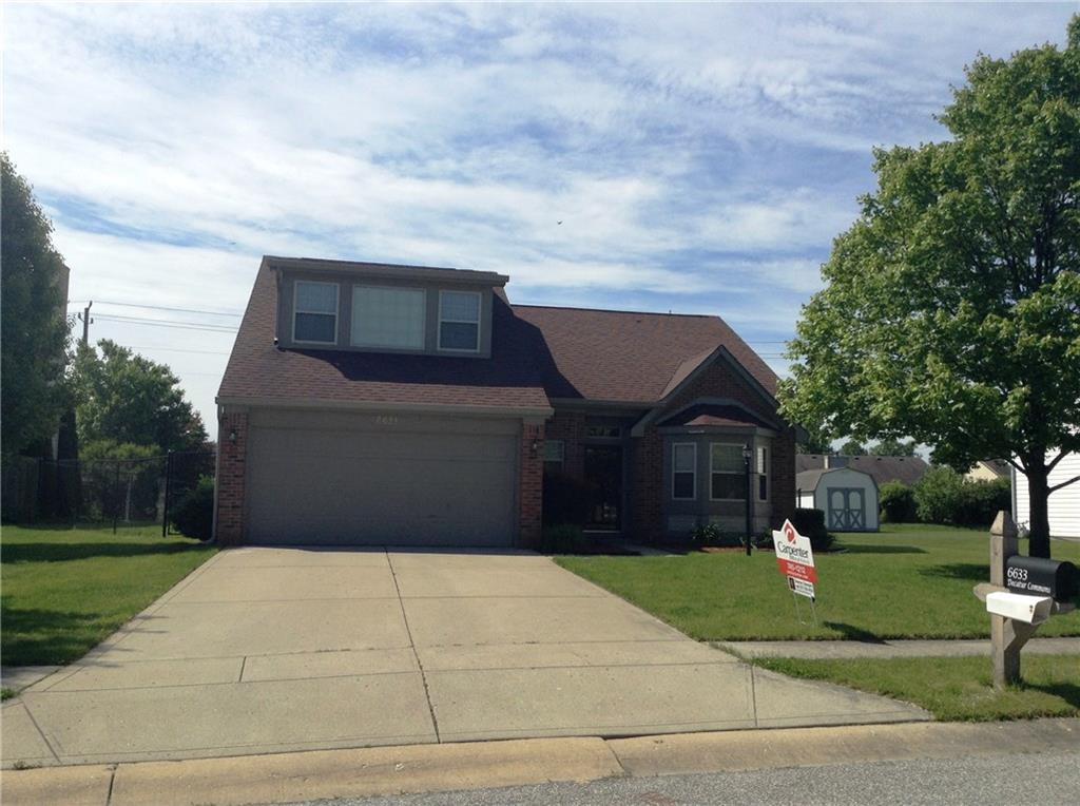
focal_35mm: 33
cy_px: 403
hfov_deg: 55.4
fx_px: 1028
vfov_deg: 42.8
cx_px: 540
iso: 25
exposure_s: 1/1931
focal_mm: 3.3
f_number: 2.4
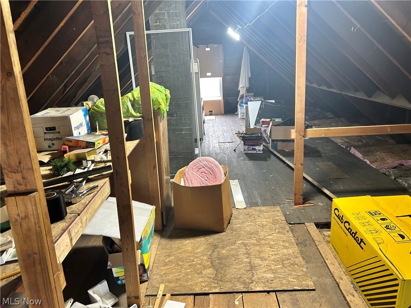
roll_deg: +5.1
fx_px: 309
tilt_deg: -15.3
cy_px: 154
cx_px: 206
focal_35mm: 26
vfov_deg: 53.1
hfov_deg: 67.3
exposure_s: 1/60
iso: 125
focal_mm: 5.7
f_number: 1.5
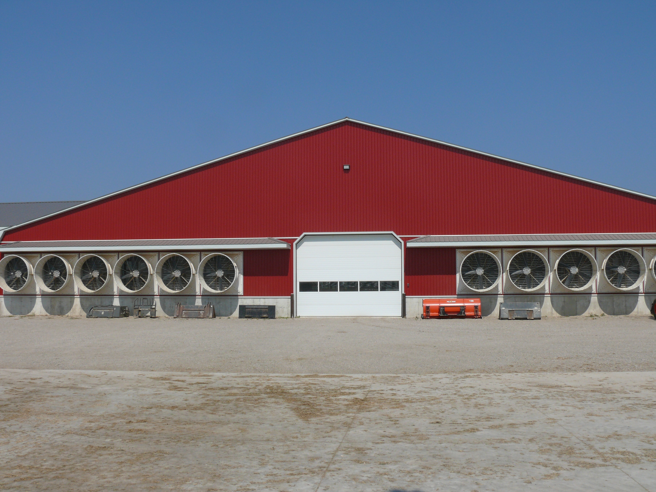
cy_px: 246
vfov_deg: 40.7
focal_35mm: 35
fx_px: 663
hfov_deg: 52.6
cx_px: 328
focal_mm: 7.4
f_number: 5.6
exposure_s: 1/1000
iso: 100
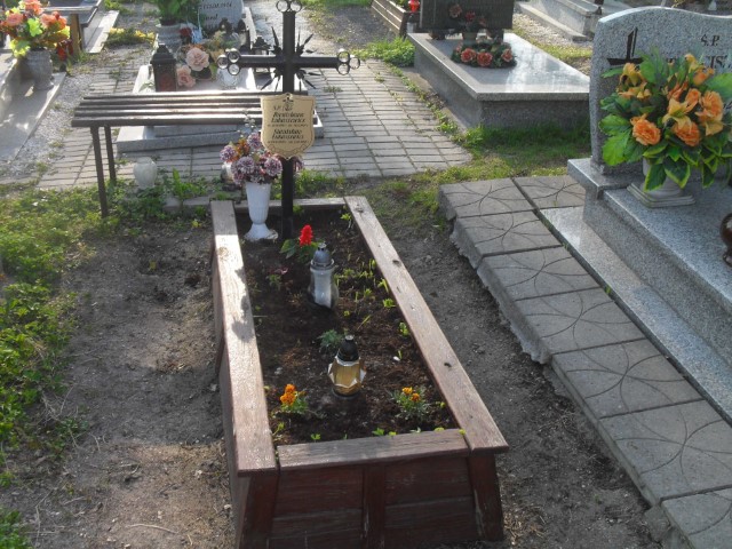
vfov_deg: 40.7
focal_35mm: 35
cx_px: 366
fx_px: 740
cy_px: 274
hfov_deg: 52.6
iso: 100
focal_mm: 6.3
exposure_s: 1/250
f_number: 3.2
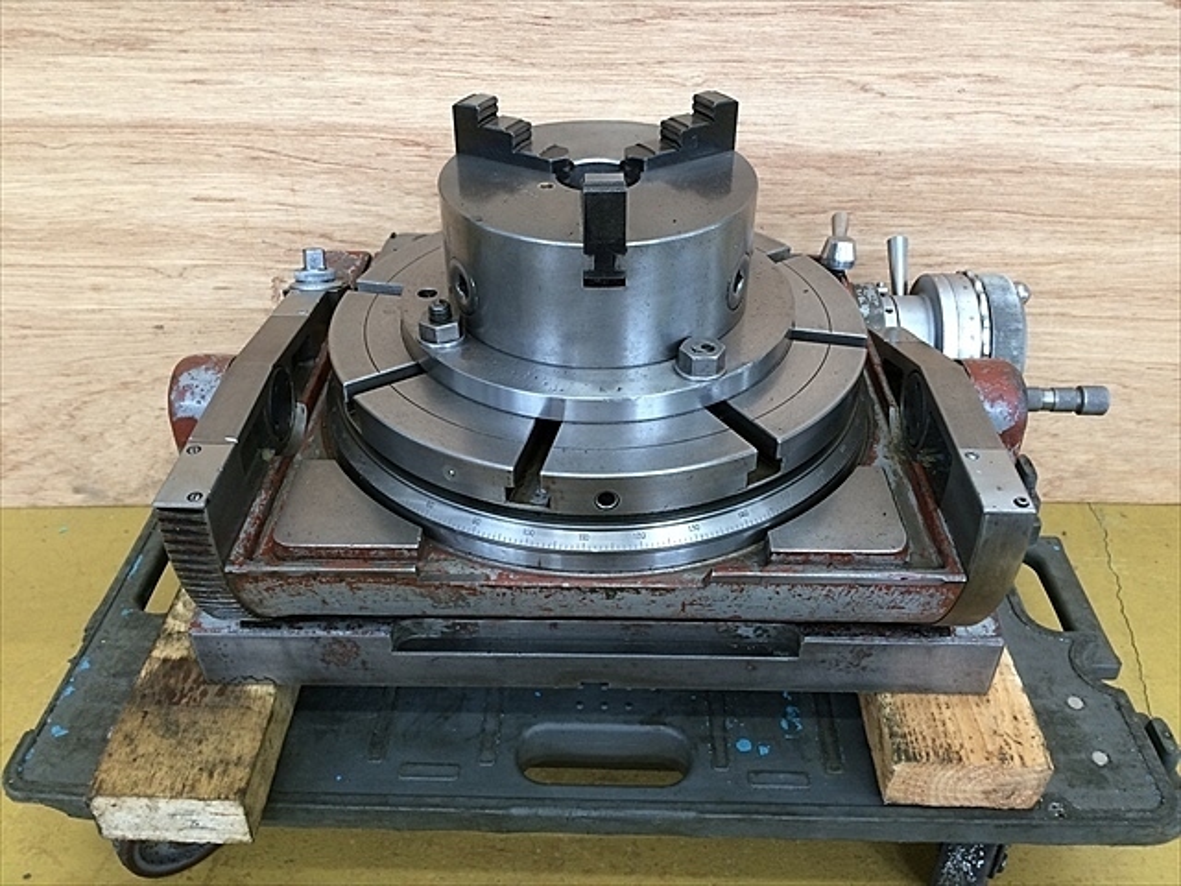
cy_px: 443
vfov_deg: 48.2
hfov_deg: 61.7
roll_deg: +0.5
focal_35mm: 29
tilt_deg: -37.9
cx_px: 590
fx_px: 989
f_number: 2.2
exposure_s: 1/30
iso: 80
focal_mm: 4.15
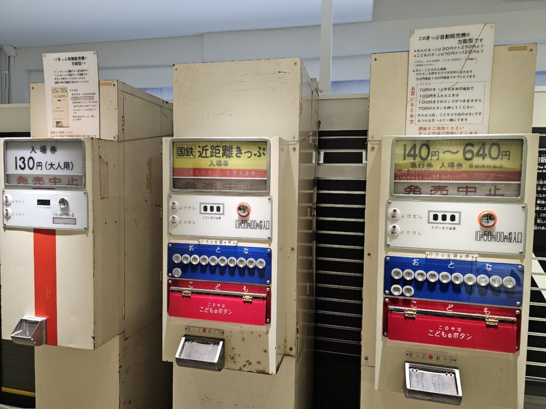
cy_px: 204
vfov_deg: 58.9
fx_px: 363
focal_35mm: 23
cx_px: 273
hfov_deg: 73.9
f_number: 1.7
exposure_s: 1/100
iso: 400
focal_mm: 6.3
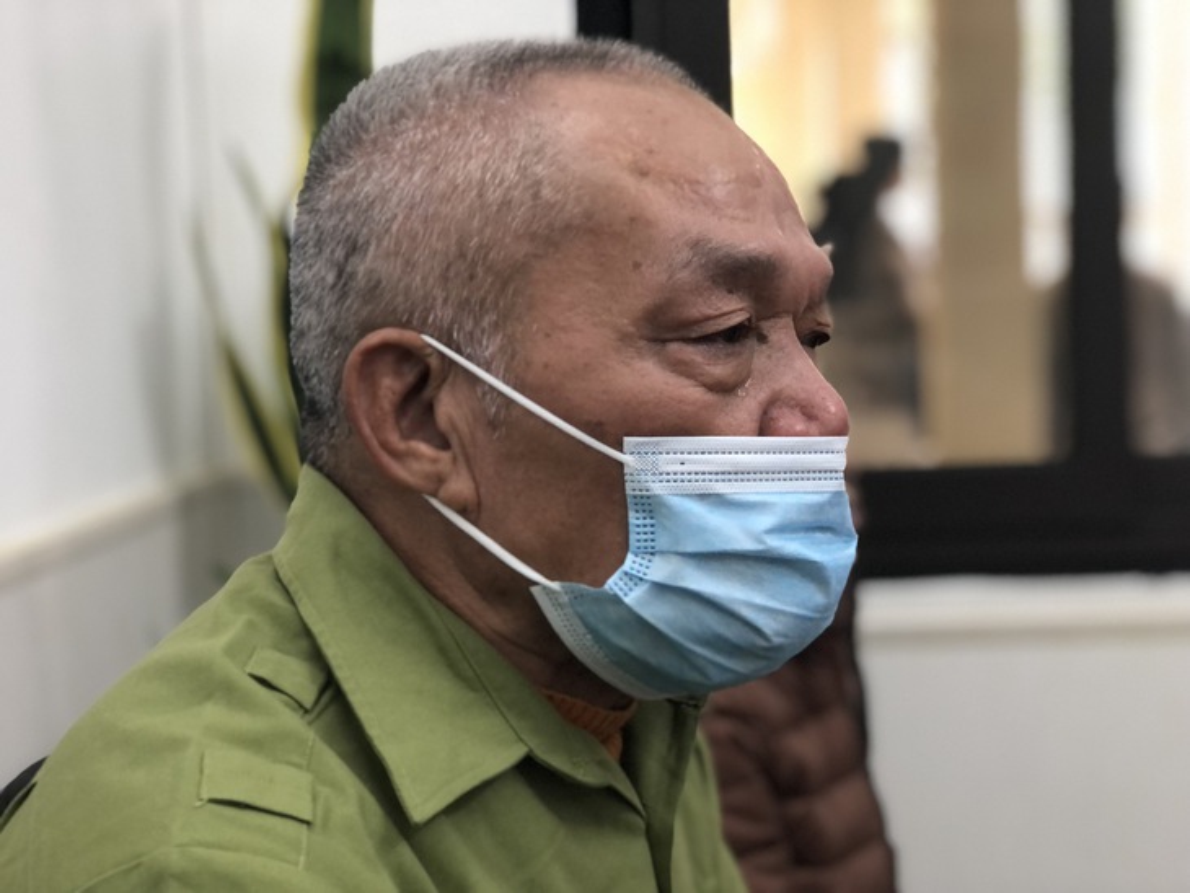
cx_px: 595
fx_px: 1960
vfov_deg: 25.7
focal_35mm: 57
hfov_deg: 33.8
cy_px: 446
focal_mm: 6.6
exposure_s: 1/30
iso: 160
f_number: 2.8
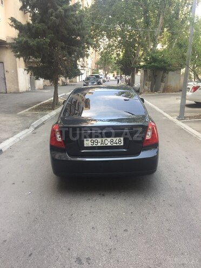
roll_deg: -0.2
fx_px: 225
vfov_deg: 61.7
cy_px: 134
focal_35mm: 29
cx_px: 100
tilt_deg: -14.5
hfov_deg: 48.2
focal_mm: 4.15
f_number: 2.2
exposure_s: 1/100
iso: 32
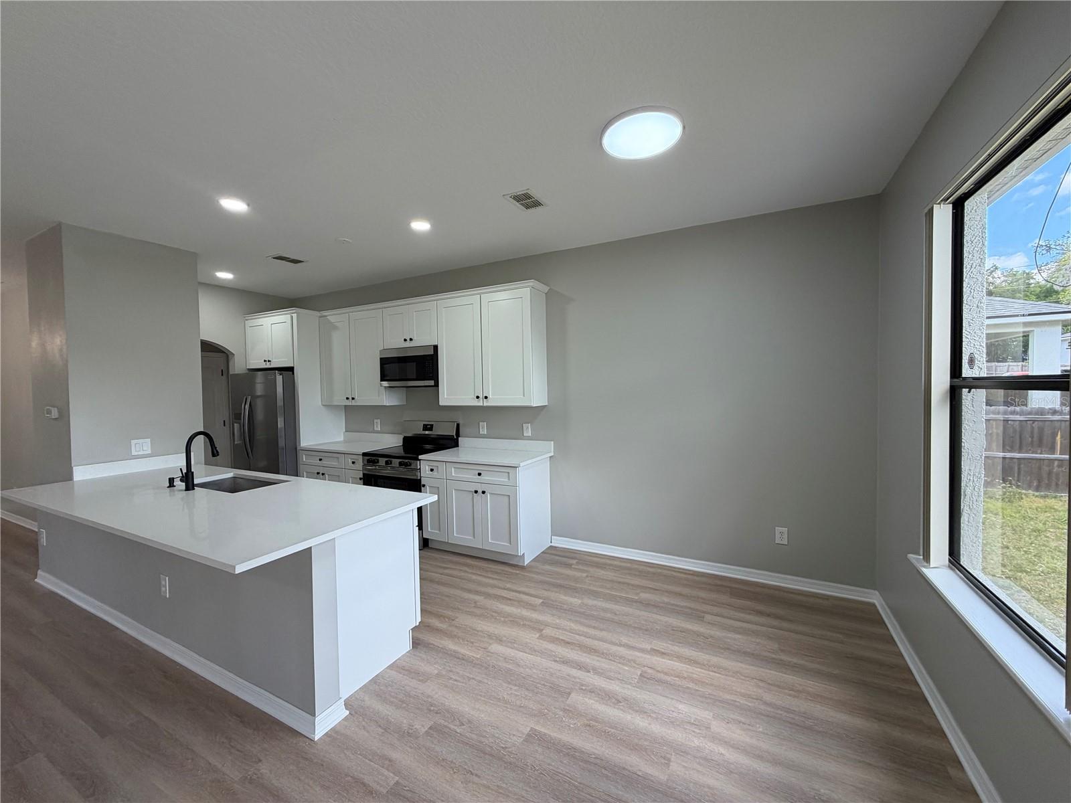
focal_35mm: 14
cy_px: 402
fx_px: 433
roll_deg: +0.7
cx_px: 536
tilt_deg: -2.6
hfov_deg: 102.1
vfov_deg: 85.7
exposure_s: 1/120
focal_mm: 2.22
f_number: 2.2
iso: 125
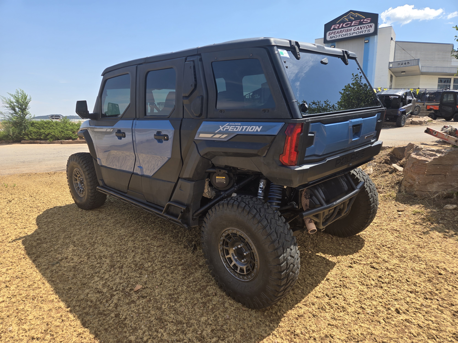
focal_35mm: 23
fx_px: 304
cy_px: 172
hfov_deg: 73.9
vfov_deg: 58.9
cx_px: 229
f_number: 1.8
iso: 25
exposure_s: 1/1067
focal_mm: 5.4
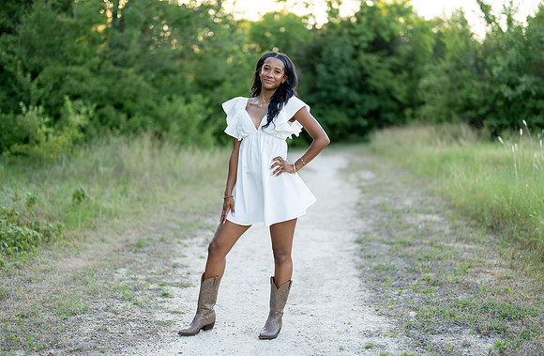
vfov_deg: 24.5
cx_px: 279
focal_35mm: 54
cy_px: 175
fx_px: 818
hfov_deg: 36.8
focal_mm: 50
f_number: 1.2
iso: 100
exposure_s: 1/640
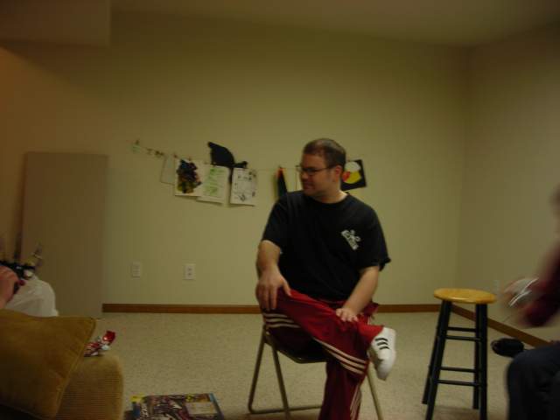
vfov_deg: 37.7
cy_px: 210
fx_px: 615
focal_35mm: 38
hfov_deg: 49.0
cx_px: 280
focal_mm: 6.3
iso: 50
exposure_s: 1/9.8
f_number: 3.2
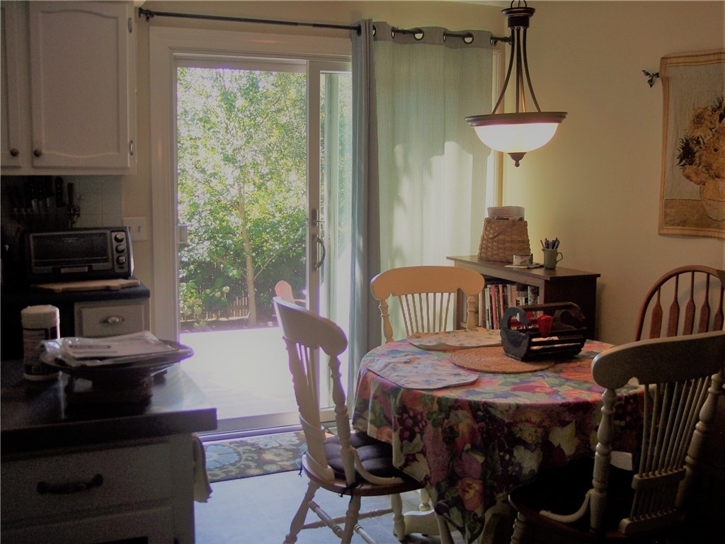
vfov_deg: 36.8
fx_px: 817
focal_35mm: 39
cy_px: 272
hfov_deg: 47.9
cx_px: 362
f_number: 2.8
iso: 100
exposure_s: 1/60
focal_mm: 8
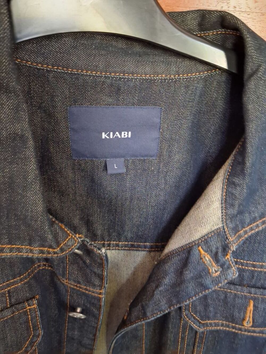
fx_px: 277
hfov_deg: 51.4
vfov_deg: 65.3
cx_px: 133
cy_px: 177
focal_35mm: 27
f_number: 1.8
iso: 1000
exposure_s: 1/11
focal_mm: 4
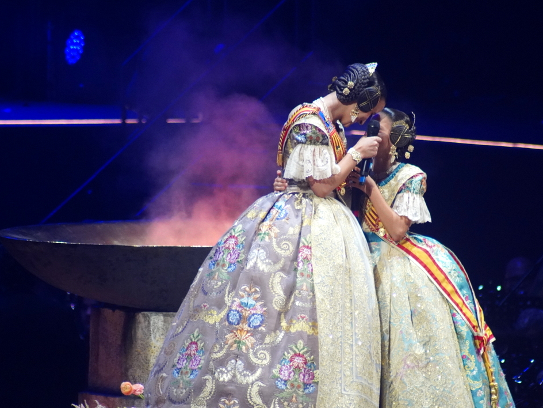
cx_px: 305
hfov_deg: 3.6
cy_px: 215
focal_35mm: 550
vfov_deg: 2.7
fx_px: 8628
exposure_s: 1/400
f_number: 5.6
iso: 3200
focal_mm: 300
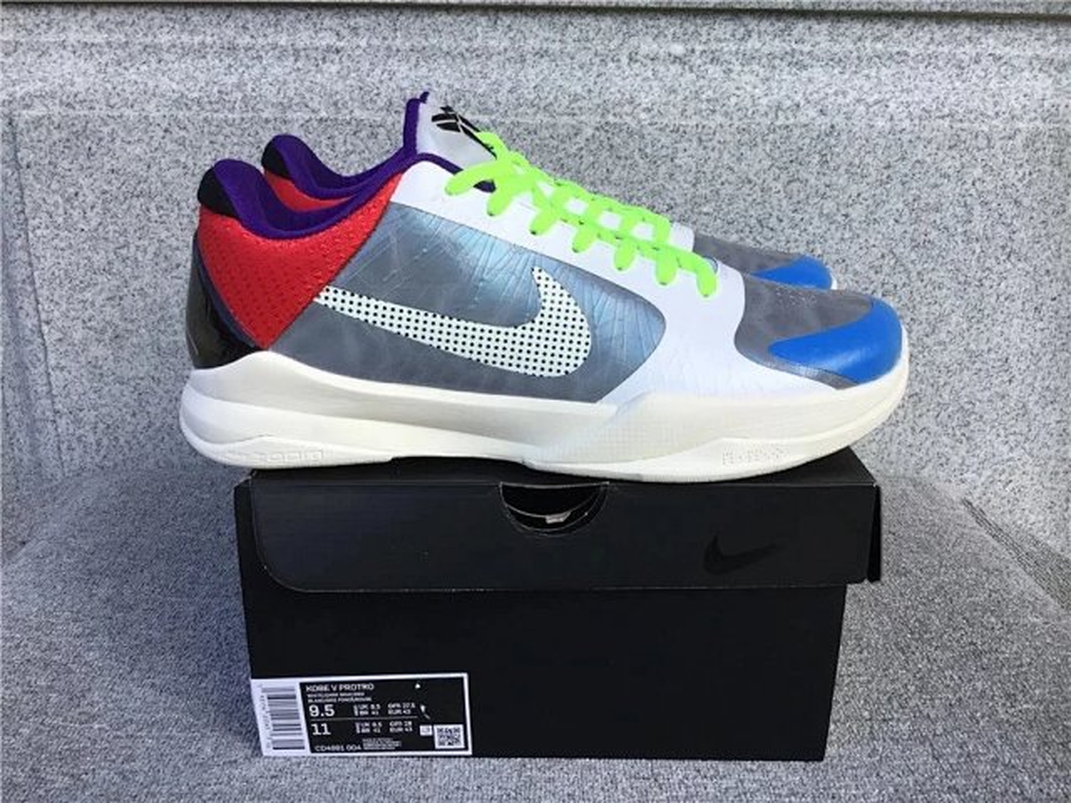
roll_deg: -0.3
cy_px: 402
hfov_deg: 58.4
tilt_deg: -18.7
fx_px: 959
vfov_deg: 45.4
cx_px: 536
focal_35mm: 31
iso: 25
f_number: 2.4
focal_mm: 3.3
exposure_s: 1/433
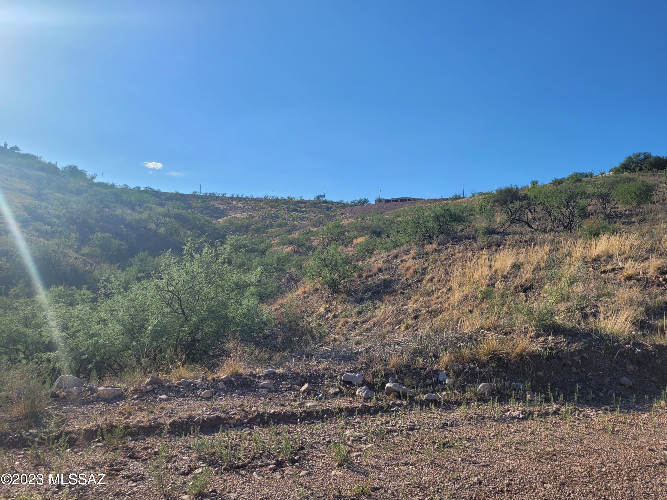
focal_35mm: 27
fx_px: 520
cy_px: 243
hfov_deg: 65.3
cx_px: 346
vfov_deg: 51.4
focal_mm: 5.4
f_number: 1.8
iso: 40
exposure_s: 1/2874
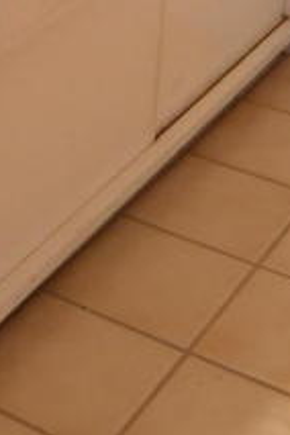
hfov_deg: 13.9
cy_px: -267
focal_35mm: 97
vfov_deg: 18.1
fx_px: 1172
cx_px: -7
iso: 2800
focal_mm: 18
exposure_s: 1/200
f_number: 6.3
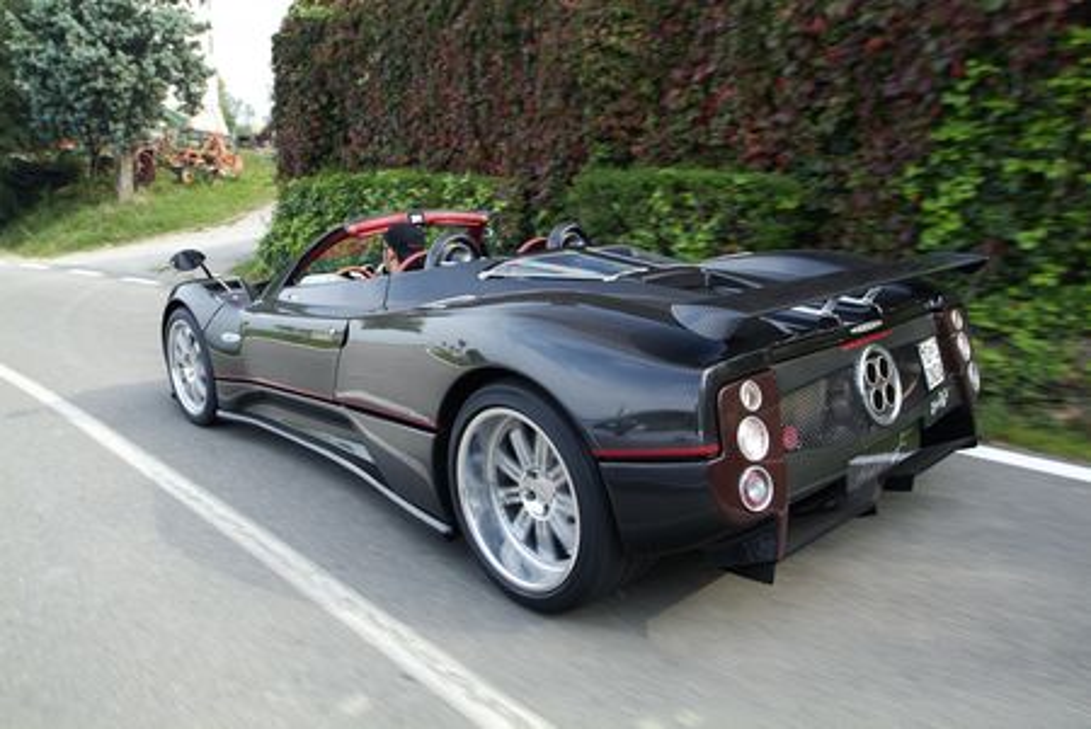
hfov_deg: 69.3
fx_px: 789
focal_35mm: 26
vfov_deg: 49.7
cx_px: 546
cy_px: 364
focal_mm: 17
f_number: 4
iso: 200
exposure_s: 1/125
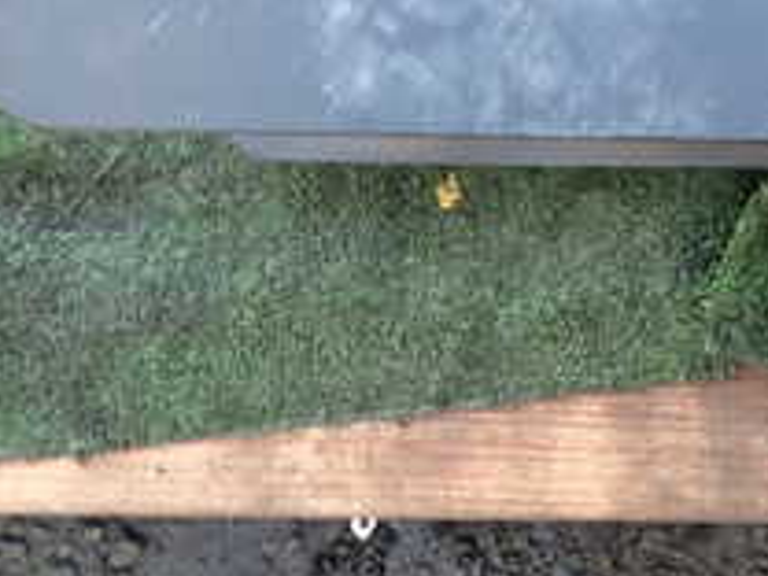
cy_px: -236
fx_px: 1597
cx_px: 779
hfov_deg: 25.6
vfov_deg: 18.5
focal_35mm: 72
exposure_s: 1/80
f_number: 2
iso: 100
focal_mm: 4.5
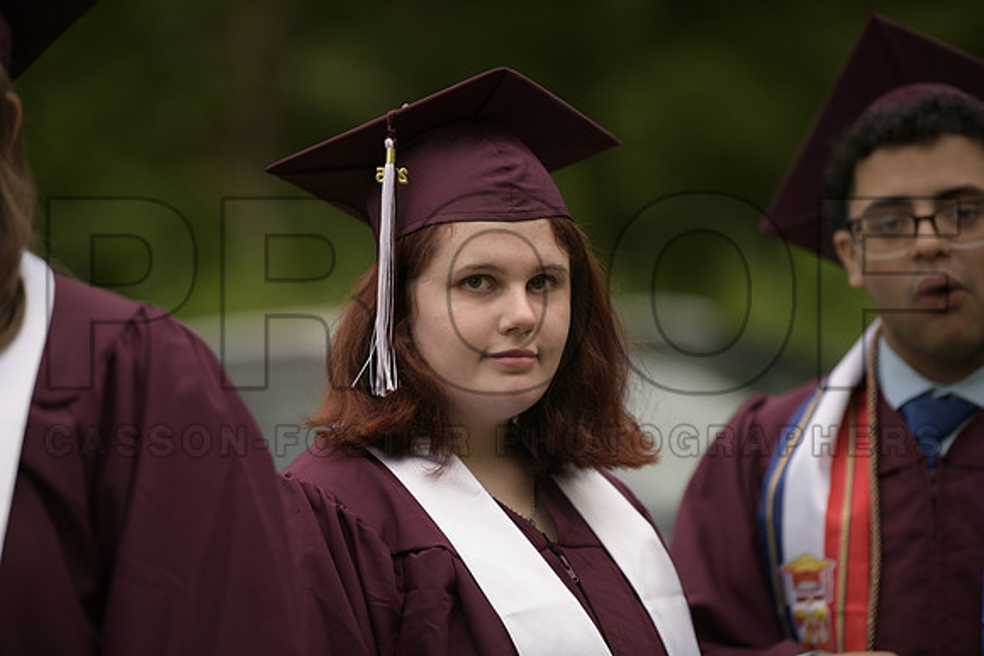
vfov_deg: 6.9
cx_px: 492
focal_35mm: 200
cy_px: 328
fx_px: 5468
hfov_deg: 10.3
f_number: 2.8
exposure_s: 1/250
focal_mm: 200
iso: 200
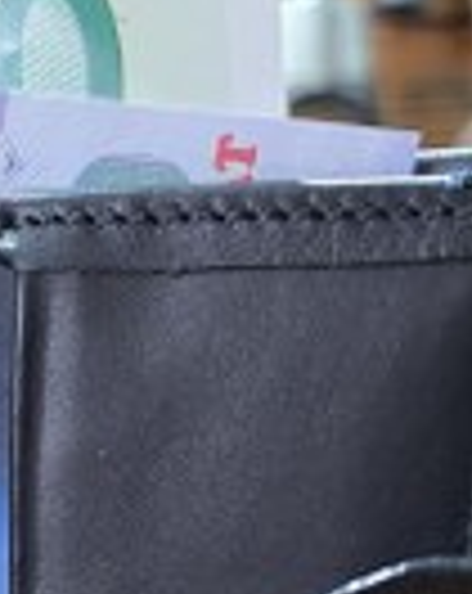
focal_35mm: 109
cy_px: 486
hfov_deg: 13.0
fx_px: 1910
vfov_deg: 17.5
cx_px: -315
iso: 200
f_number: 1.7
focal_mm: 6.3
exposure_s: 1/100
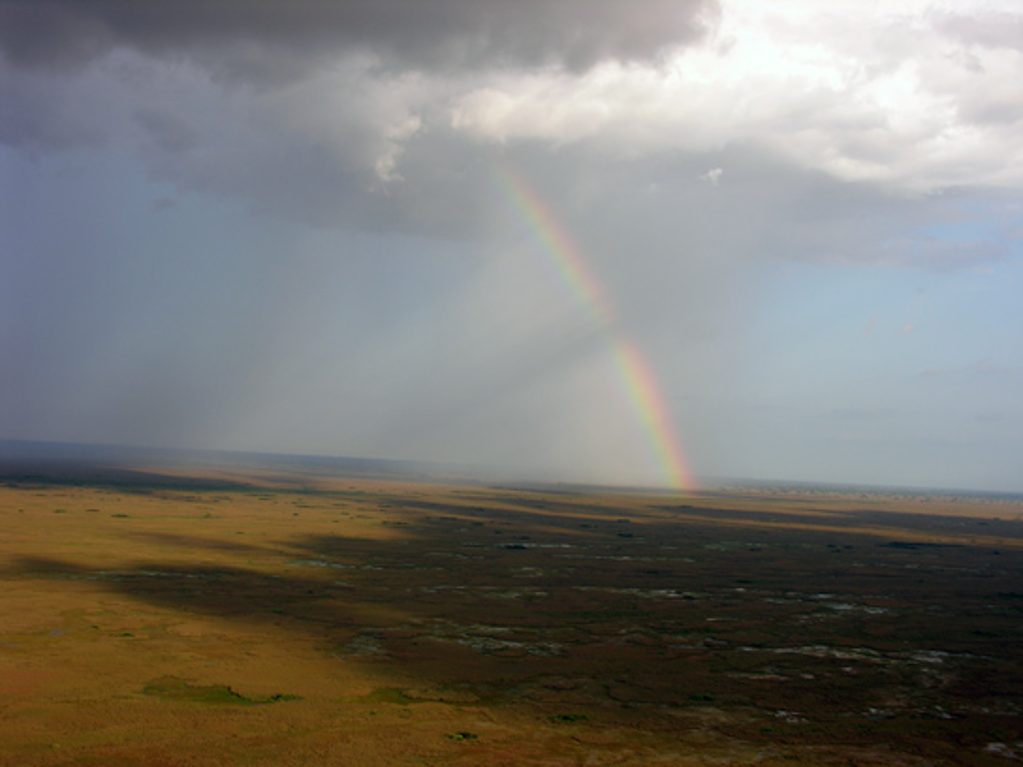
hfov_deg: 41.2
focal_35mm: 46
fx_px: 1359
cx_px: 512
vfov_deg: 31.5
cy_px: 384
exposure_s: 1/190
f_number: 5.3
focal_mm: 11.8
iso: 50
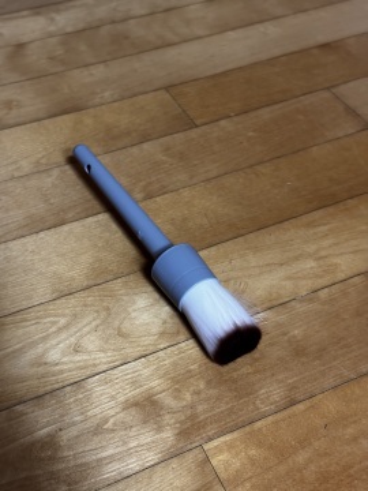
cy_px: 246
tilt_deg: -46.1
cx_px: 184
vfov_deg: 39.7
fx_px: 680
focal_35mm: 48
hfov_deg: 30.3
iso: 500
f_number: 1.78
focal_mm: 6.76
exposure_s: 1/30
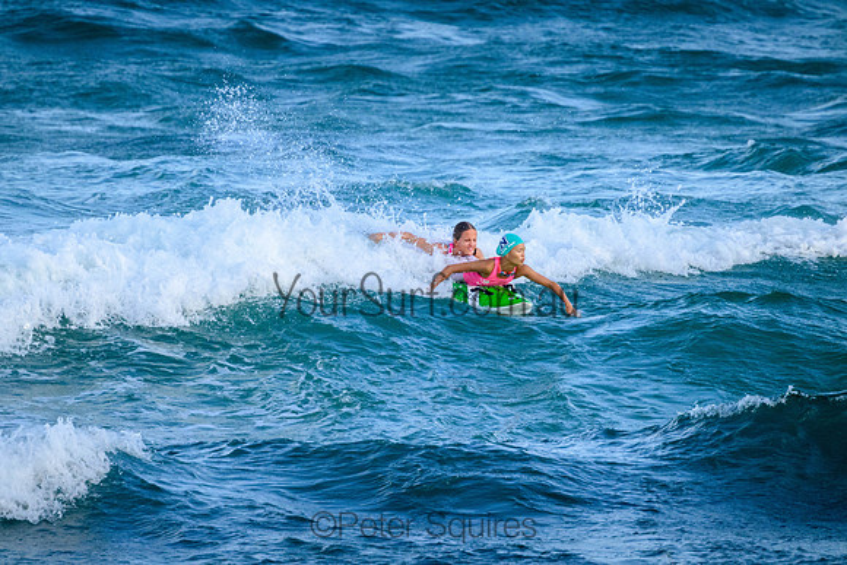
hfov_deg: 2.6
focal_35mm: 800
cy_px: 282
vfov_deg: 1.7
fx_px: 18826
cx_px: 424
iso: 2800
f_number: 11
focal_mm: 800
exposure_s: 1/2000
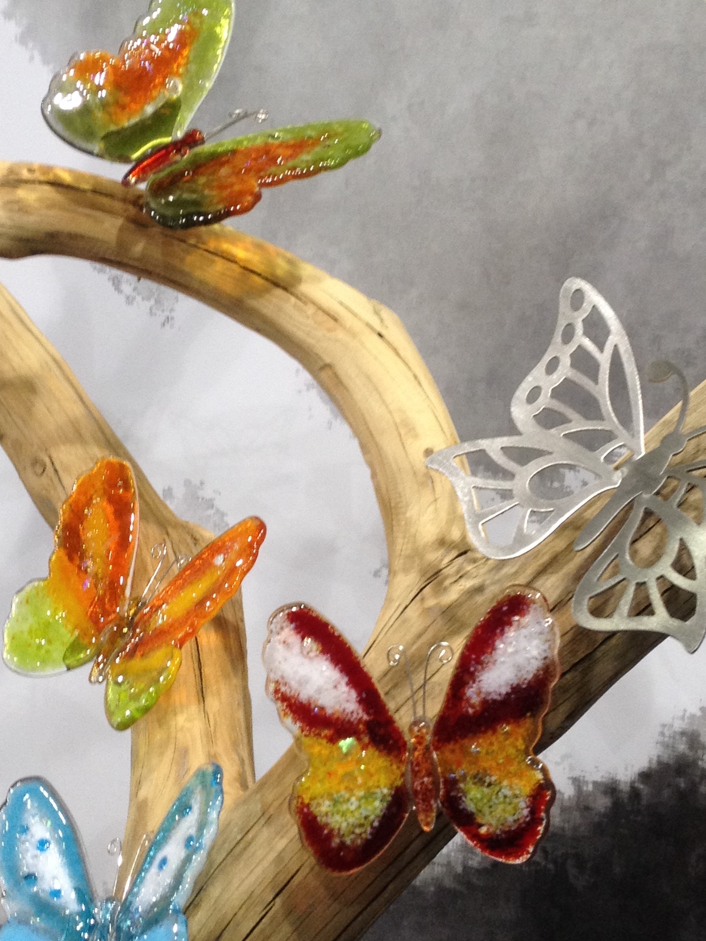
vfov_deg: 28.2
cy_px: 455
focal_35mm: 69
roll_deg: -3.4
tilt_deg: -8.9
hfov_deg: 21.3
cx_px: 299
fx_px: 1876
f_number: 2.4
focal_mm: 4.28
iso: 100
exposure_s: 1/100
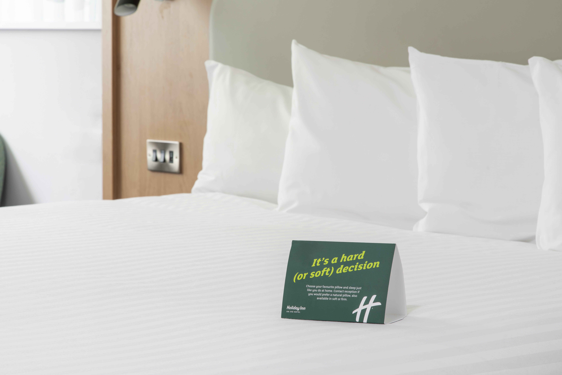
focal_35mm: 105
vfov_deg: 13.0
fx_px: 1639
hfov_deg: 19.5
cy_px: 188
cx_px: 281
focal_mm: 105
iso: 125
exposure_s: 1/1.43
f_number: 16
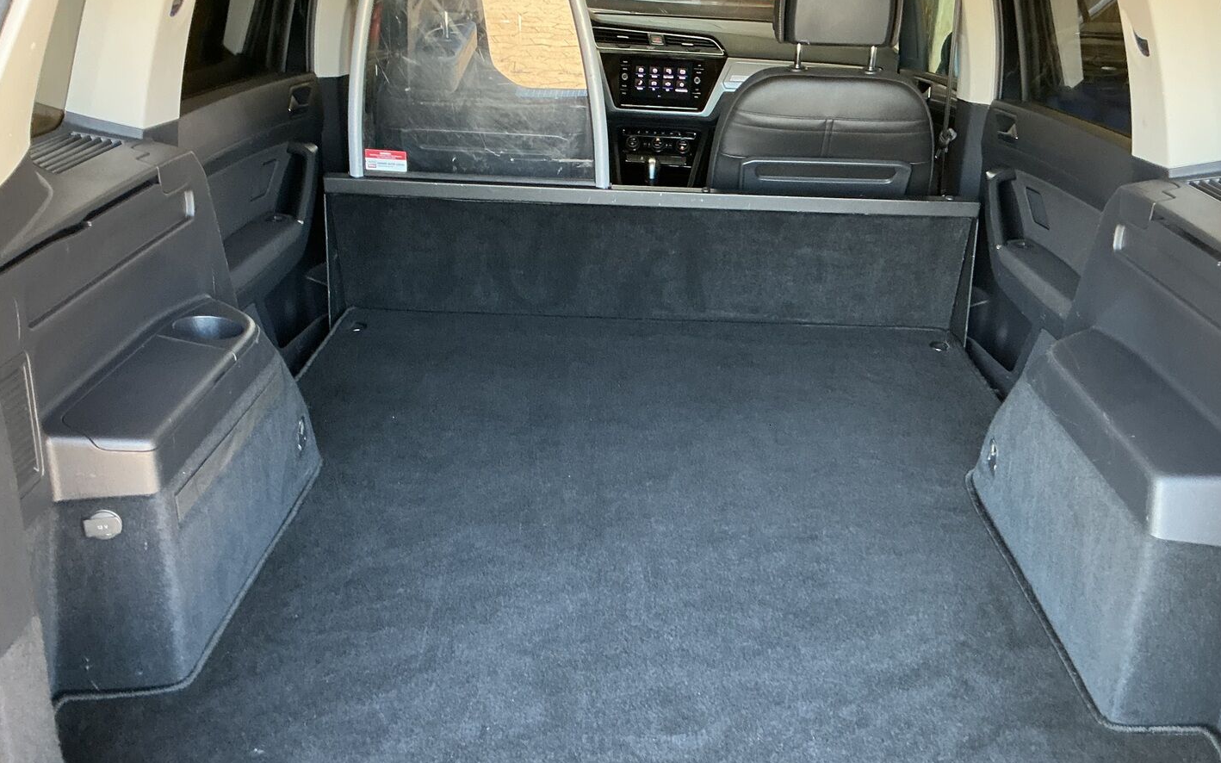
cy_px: 395
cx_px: 678
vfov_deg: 34.4
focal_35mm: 37
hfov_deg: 52.6
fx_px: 1231
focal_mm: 3
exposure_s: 1/60
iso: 200
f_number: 1.8
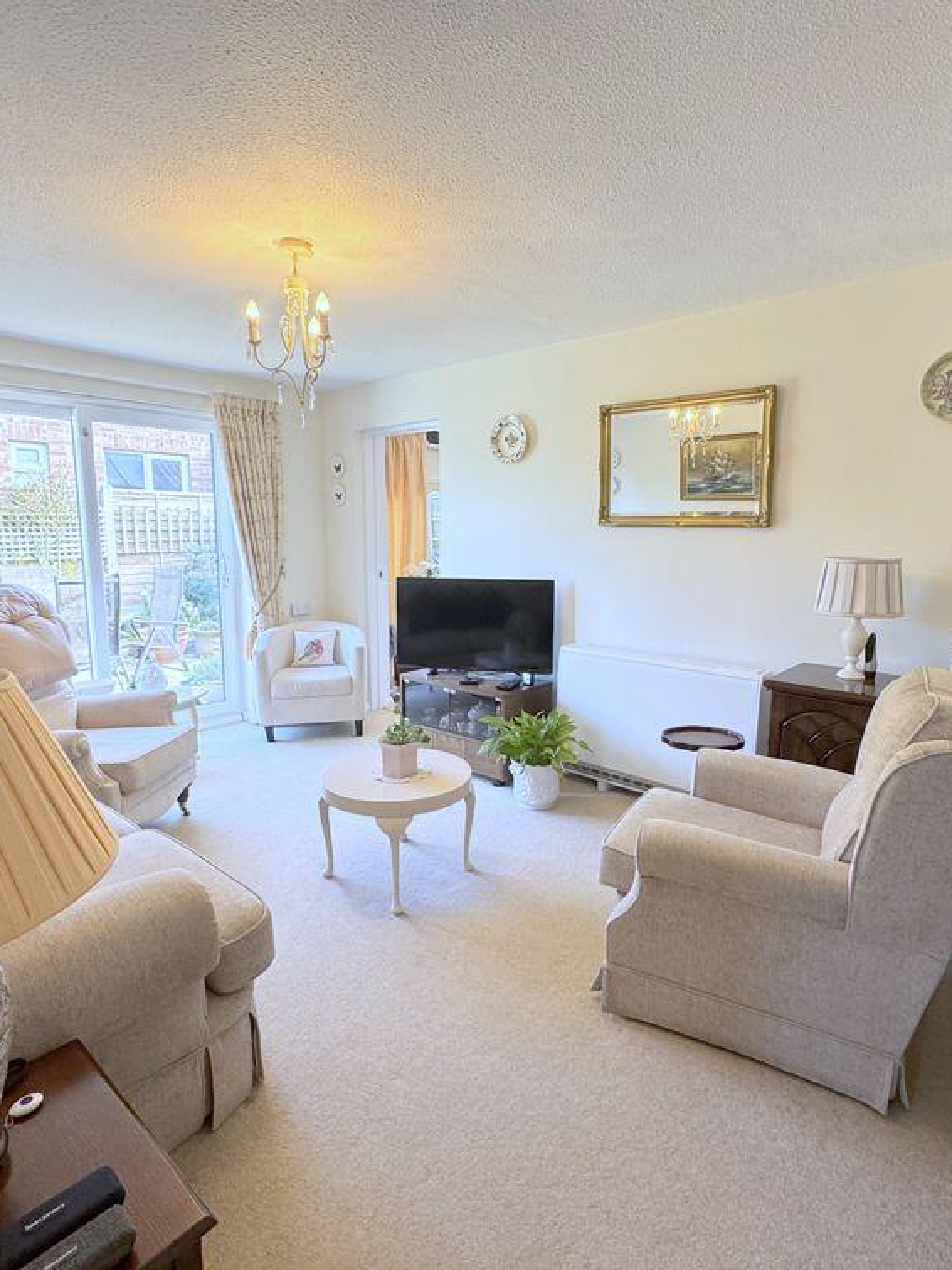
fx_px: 697
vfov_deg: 84.7
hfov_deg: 68.6
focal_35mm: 19
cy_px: 626
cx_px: 493
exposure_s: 1/99
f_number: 2.2
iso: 160
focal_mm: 2.22
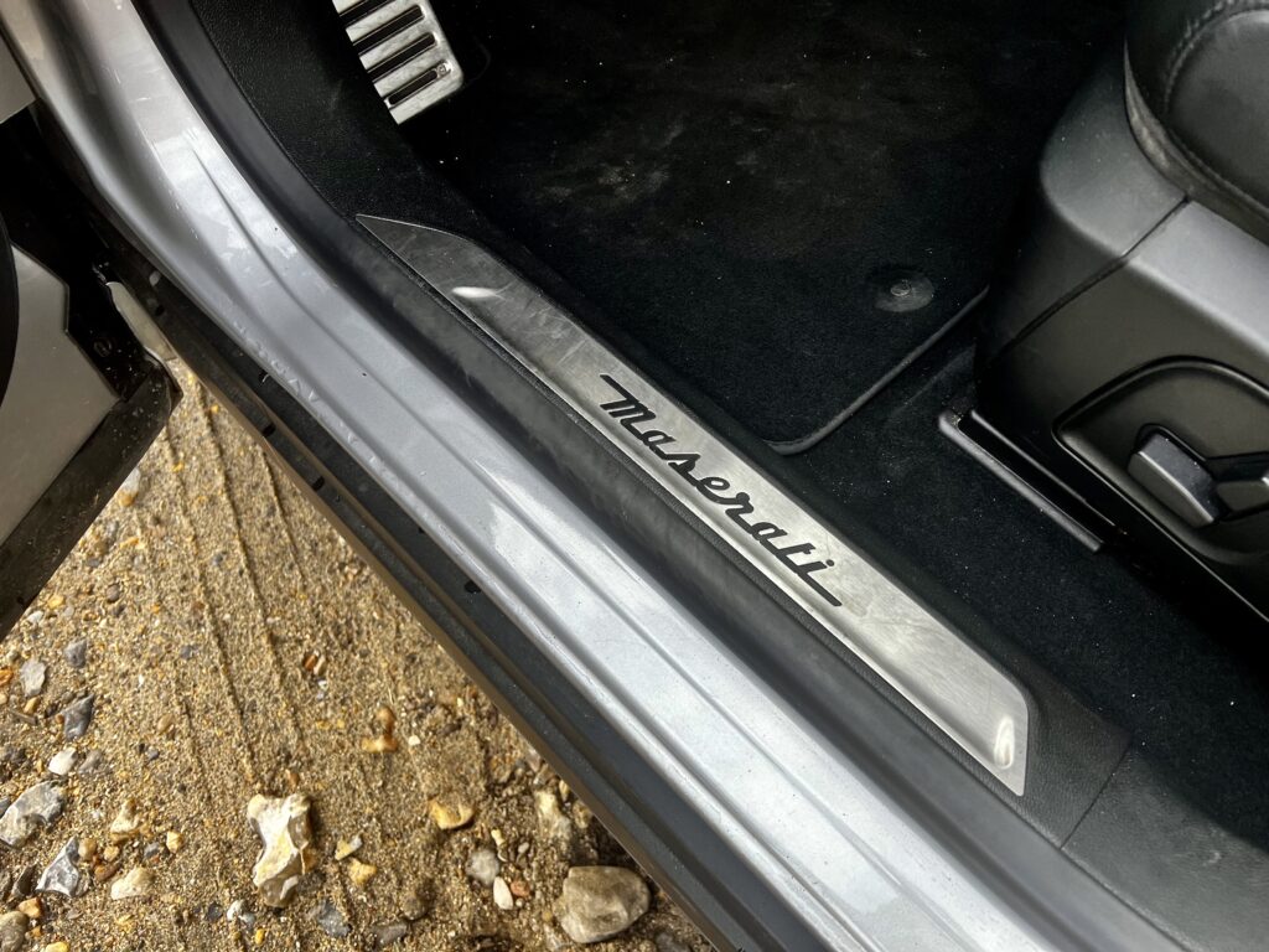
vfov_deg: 53.1
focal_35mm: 26
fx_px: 953
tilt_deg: -58.5
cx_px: 634
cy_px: 476
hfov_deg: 67.3
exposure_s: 1/201
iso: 40
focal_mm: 5.7
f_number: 1.5
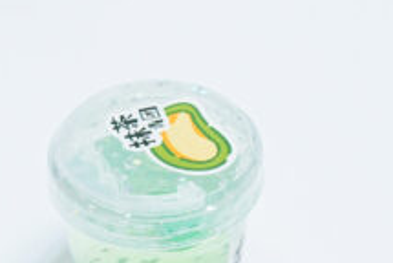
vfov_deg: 8.7
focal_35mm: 158
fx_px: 1727
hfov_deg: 13.0
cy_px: 195
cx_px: 146
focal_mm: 53
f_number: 4.5
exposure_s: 1/640
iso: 3200
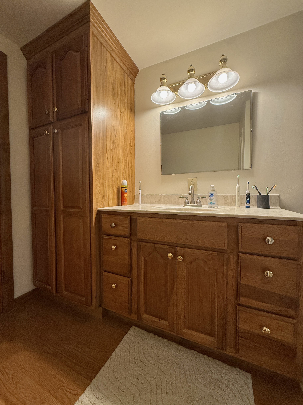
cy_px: 202
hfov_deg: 85.7
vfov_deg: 102.1
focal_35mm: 14
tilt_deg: -1.6
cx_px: 152
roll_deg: -0.5
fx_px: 163
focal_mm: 2.22
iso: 200
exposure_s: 1/120
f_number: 2.2
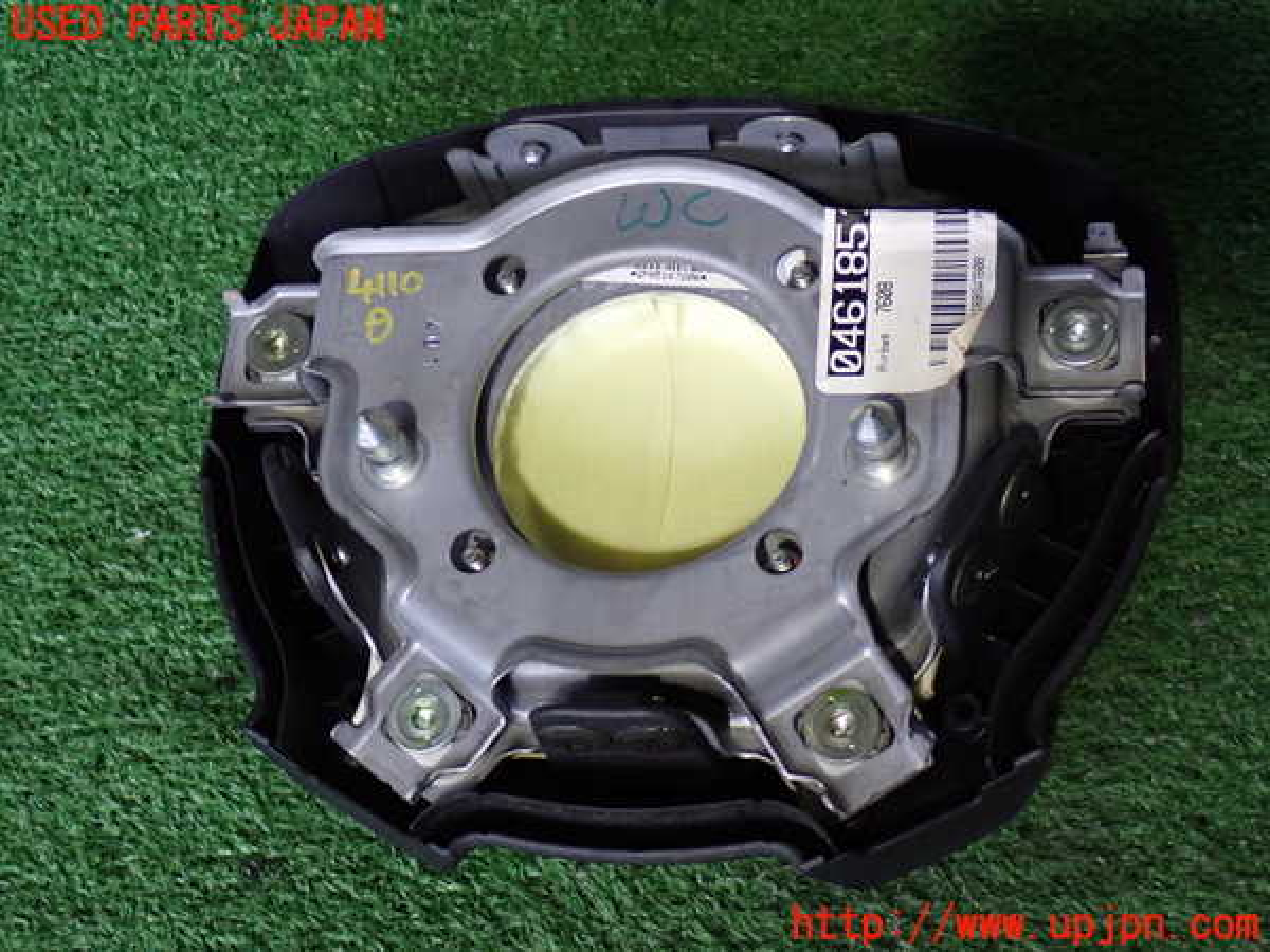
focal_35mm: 67
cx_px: 635
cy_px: 476
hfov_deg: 29.0
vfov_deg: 21.9
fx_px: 2458
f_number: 3.8
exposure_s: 1/50
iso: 800
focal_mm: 11.88
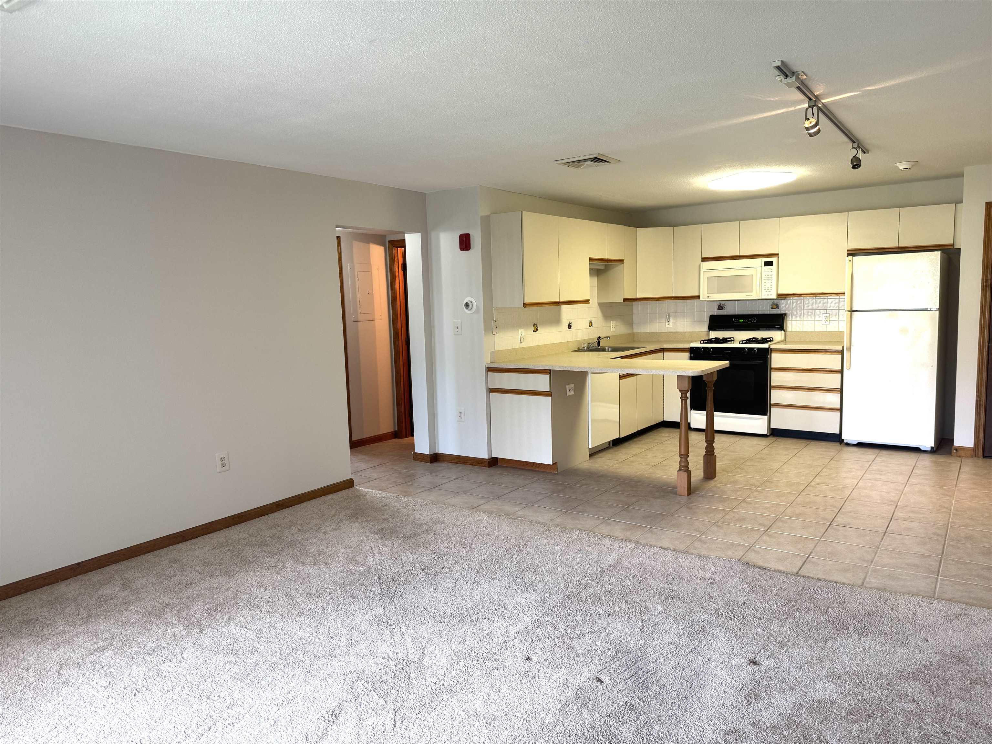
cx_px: 496
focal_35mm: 24
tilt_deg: -7.5
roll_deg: +1.7
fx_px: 688
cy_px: 372
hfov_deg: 71.6
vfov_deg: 56.8
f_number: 1.78
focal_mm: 6.76
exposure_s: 1/60
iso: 160
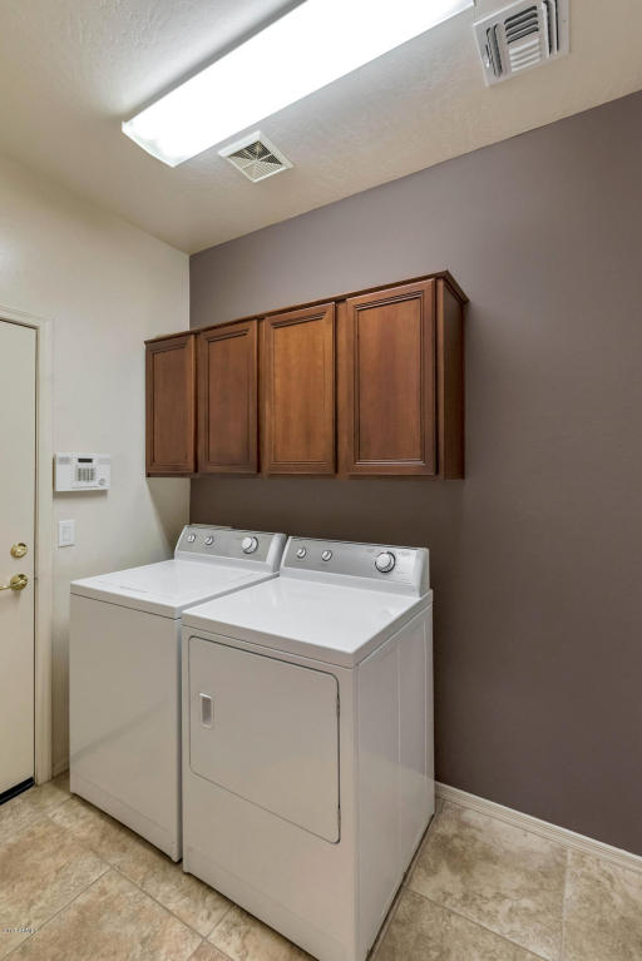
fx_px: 401
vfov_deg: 100.4
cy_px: 480
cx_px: 321
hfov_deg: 77.4
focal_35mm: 15
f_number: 6.3
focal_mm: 15
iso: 2500
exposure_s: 1/100
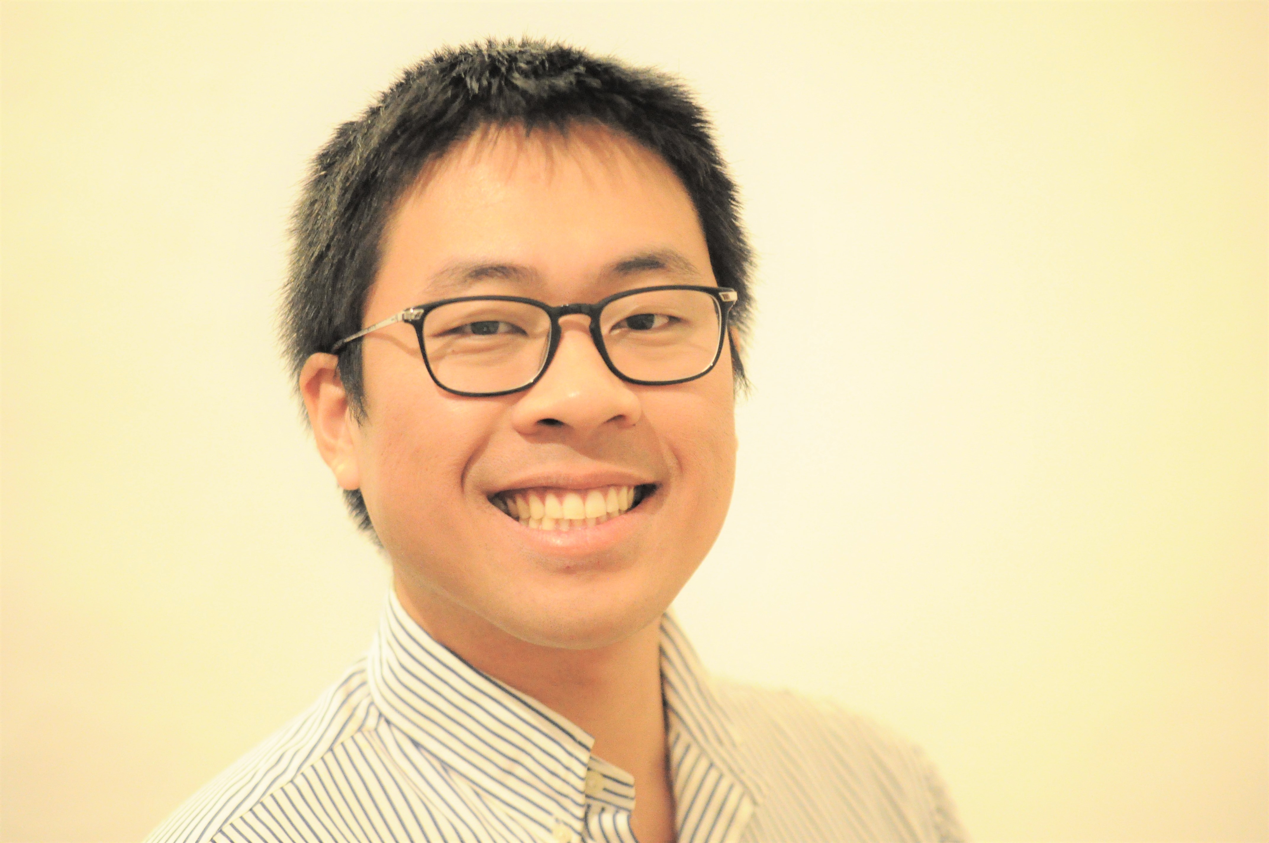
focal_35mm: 90
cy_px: 422
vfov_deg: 15.2
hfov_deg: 22.6
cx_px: 634
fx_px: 3169
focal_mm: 60
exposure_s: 1/100
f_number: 6.3
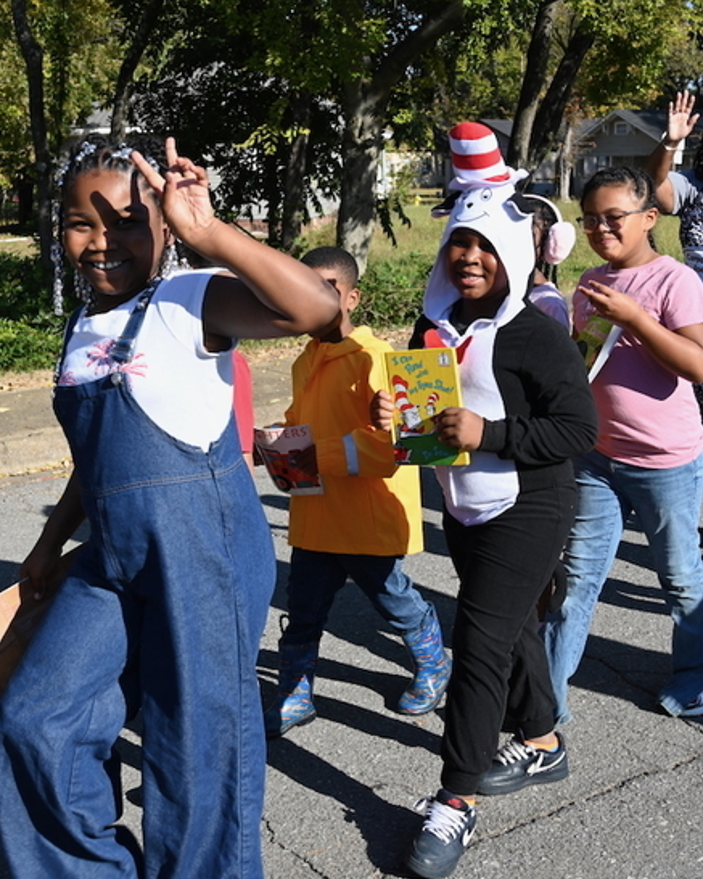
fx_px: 1349
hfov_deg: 29.1
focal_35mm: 52
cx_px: 278
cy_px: 353
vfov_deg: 35.9
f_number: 6.3
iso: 100
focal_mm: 29.5
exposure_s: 1/320
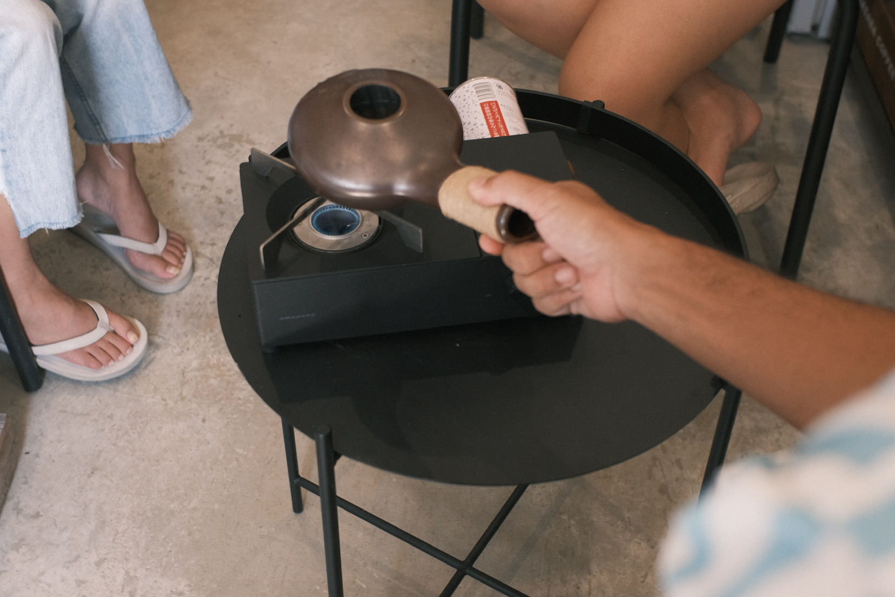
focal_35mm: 49
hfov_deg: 40.2
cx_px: 377
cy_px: 293
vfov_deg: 27.5
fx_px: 1218
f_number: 2.8
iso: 1000
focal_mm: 23
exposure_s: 1/280
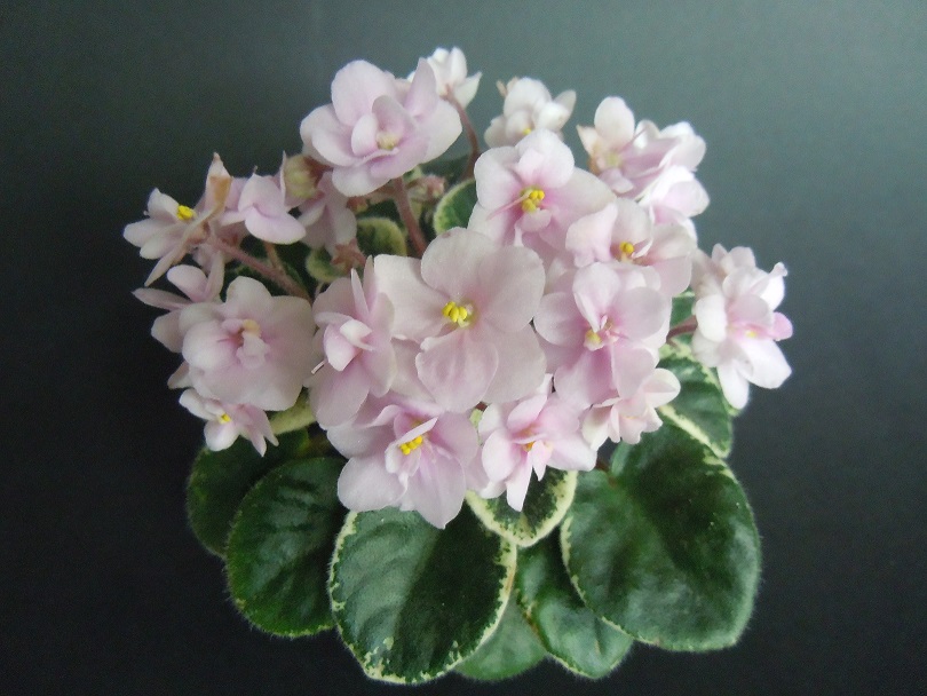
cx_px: 464
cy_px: 348
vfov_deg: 46.8
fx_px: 804
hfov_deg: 59.9
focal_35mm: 30
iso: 800
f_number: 3.5
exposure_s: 1/40
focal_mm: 5.4
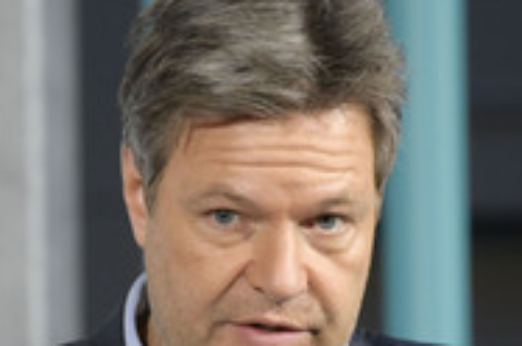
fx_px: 17457
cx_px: 214
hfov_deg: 1.7
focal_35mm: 1206
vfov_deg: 1.1
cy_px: 321
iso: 4000
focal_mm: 500
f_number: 5.6
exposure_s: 1/500
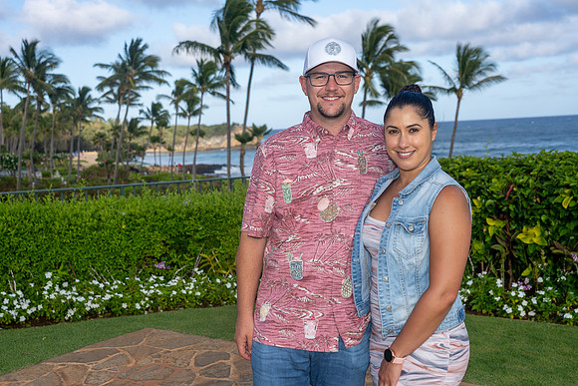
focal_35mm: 44
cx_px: 289
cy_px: 193
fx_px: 707
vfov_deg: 30.5
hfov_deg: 44.5
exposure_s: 1/250
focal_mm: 44
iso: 50
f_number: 5.6
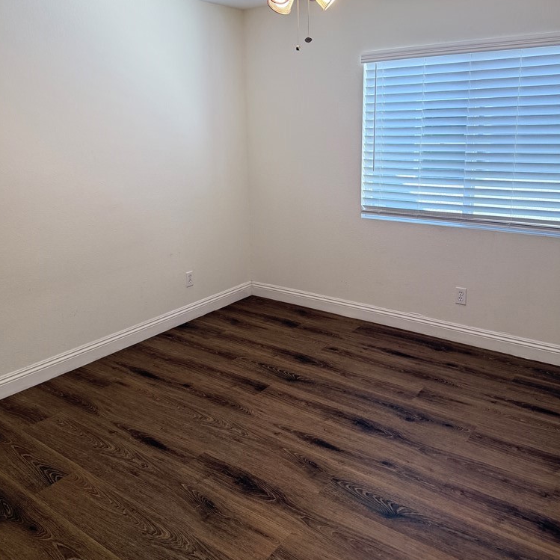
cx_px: 279
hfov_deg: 55.6
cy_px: 222
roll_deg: +0.7
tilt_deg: -9.6
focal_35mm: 29
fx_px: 531
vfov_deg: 55.2
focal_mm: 6.76
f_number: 1.78
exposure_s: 1/160
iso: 200
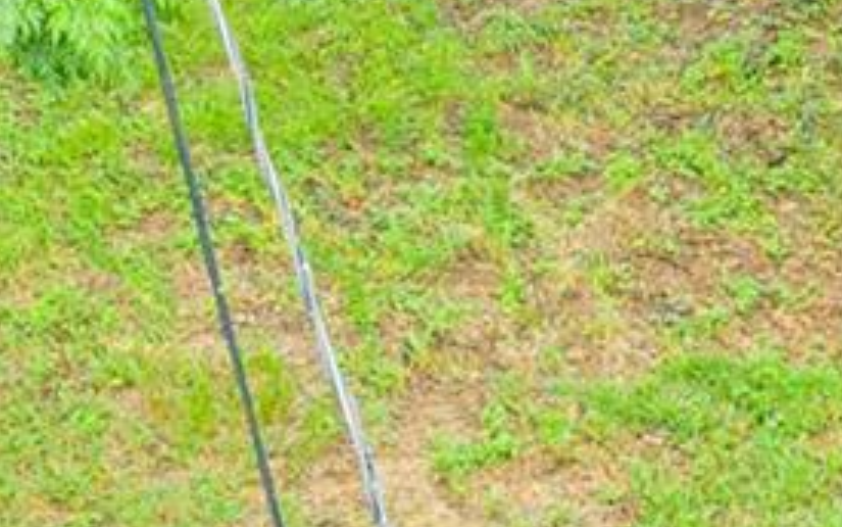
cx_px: 484
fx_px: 3810
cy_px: -326
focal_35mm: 166
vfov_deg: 7.7
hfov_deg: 12.6
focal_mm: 10.26
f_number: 3.5
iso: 100
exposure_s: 1/50
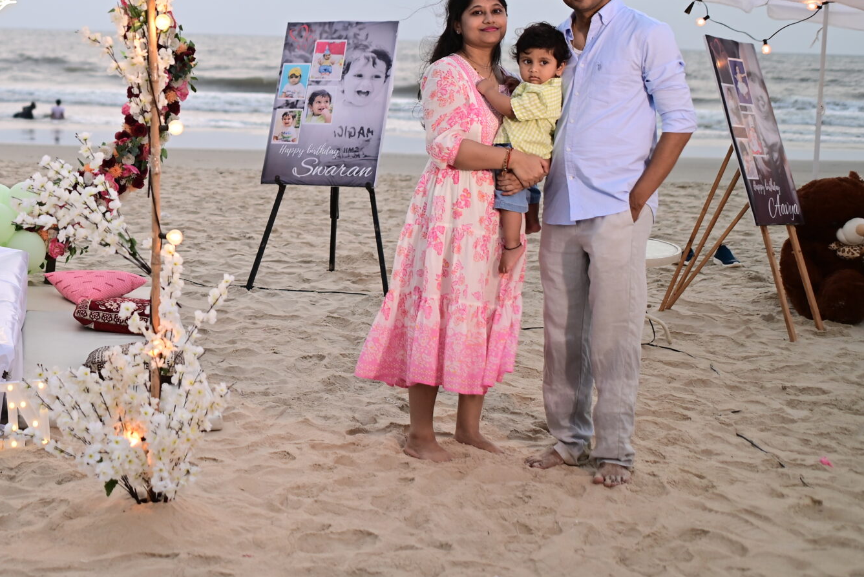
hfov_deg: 28.7
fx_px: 1609
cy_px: 137
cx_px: 58
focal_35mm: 67
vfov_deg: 20.2
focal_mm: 35
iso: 200
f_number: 2
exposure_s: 1/80
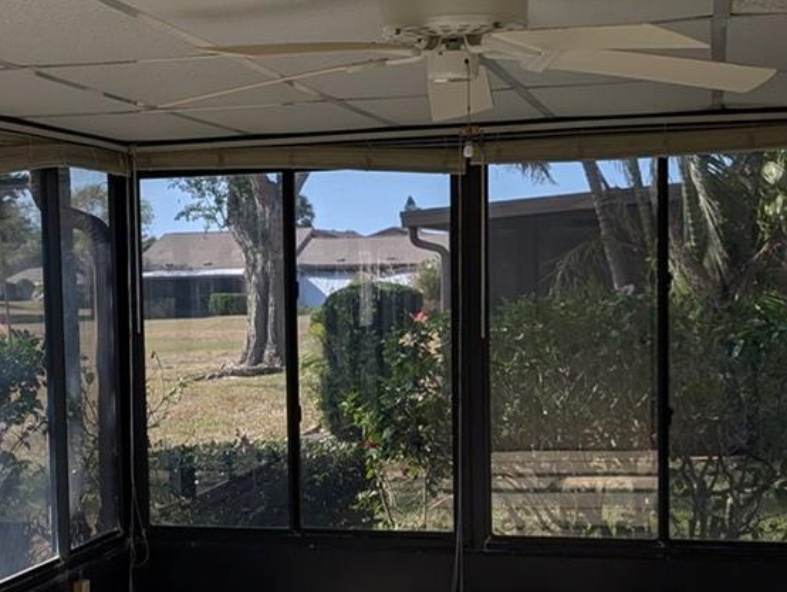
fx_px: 1571
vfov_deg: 21.3
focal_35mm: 69
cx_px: 192
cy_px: 388
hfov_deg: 27.7
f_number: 1.68
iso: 21
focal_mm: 6.9
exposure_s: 1/263
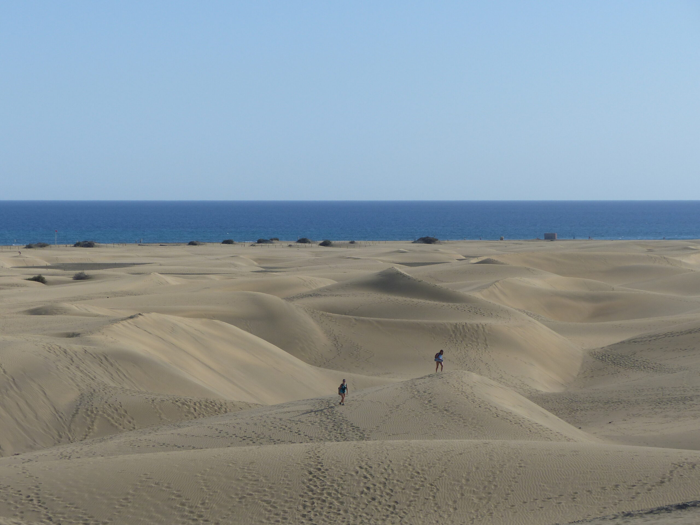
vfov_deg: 13.6
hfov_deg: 18.0
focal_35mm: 109
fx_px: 2204
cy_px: 262
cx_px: 350
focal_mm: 19.6
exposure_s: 1/1600
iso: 100
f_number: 4
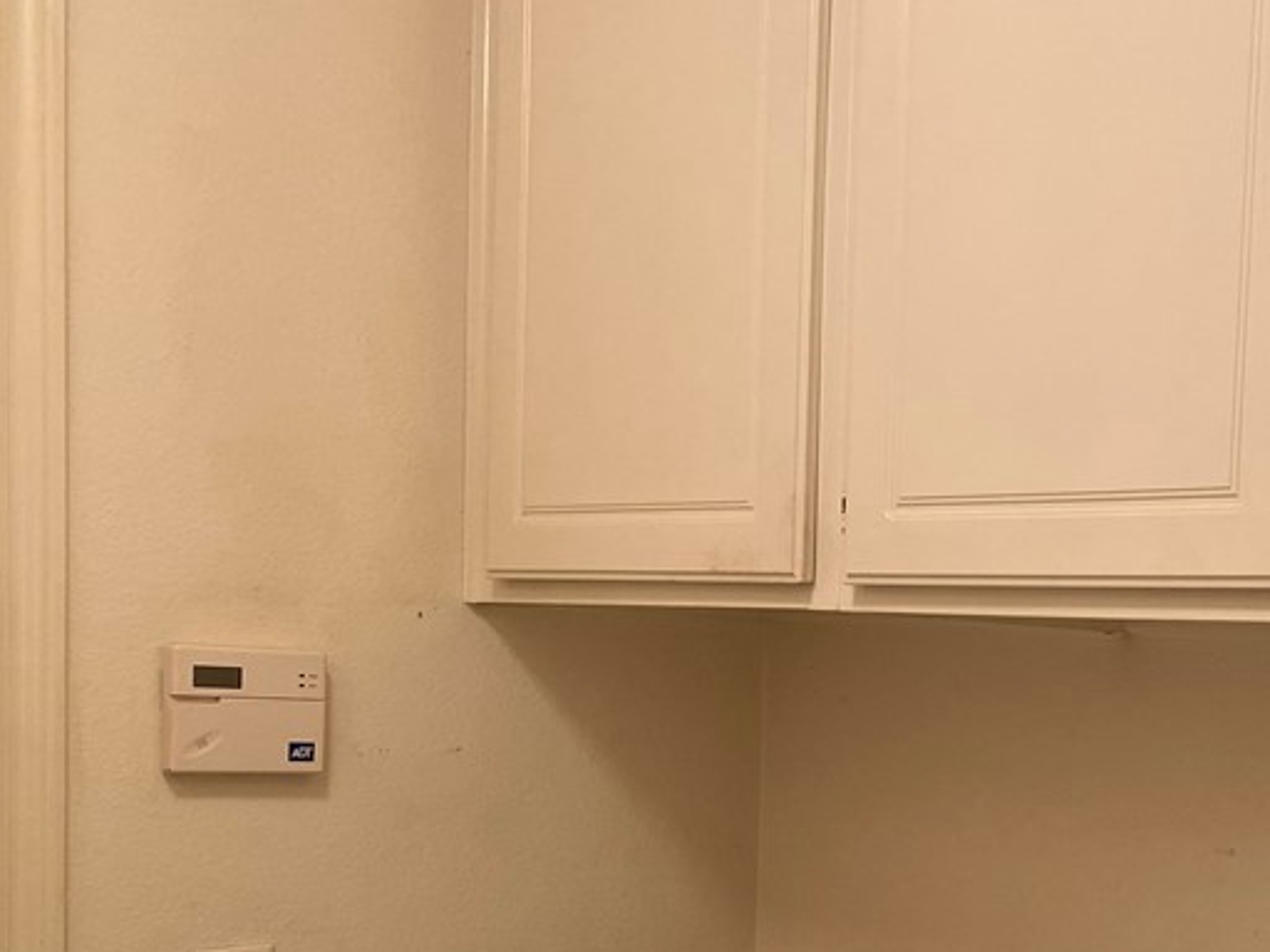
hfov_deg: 34.7
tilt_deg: -4.3
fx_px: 1908
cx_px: 1151
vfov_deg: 27.2
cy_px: 828
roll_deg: -2.9
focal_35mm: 52
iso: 125
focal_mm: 4.25
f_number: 1.8
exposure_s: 1/60
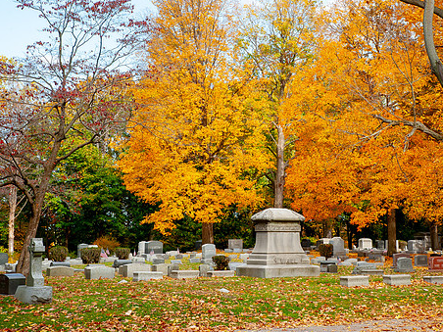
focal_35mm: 69
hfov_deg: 28.1
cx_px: 243
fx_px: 883
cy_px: 145
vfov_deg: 21.3
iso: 400
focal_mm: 56
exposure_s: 1/160
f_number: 11
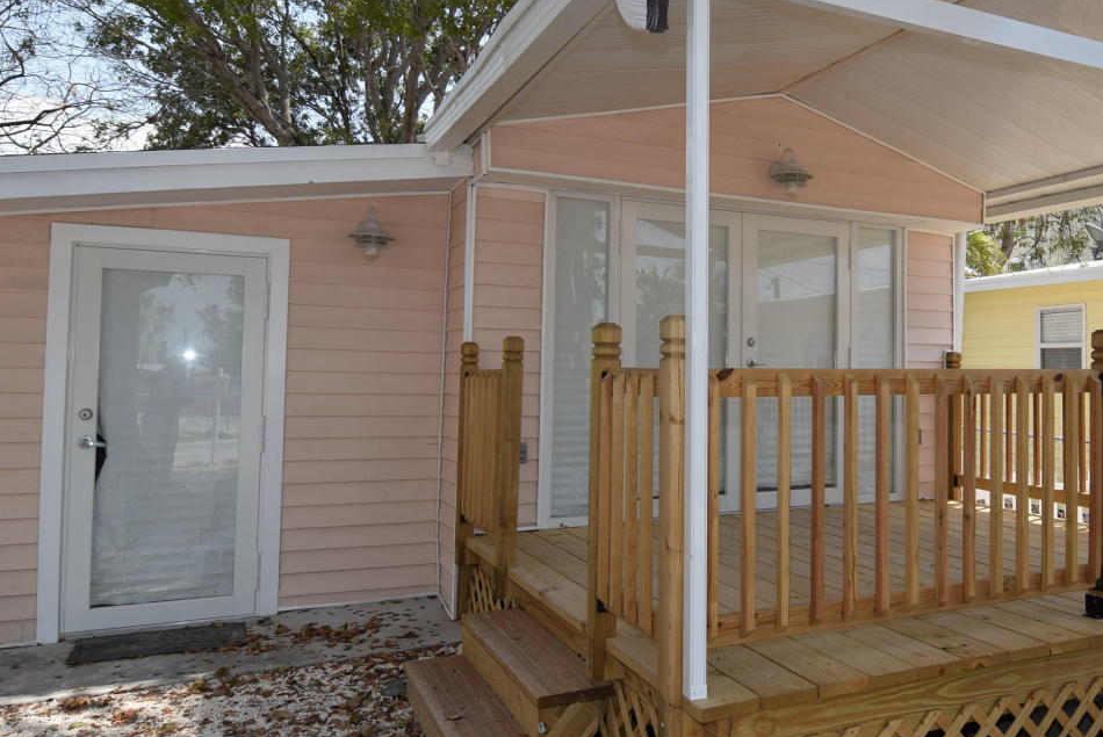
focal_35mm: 29
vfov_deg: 45.0
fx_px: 889
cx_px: 731
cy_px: 331
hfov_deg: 62.1
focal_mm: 12
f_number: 8
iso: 100
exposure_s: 1/200
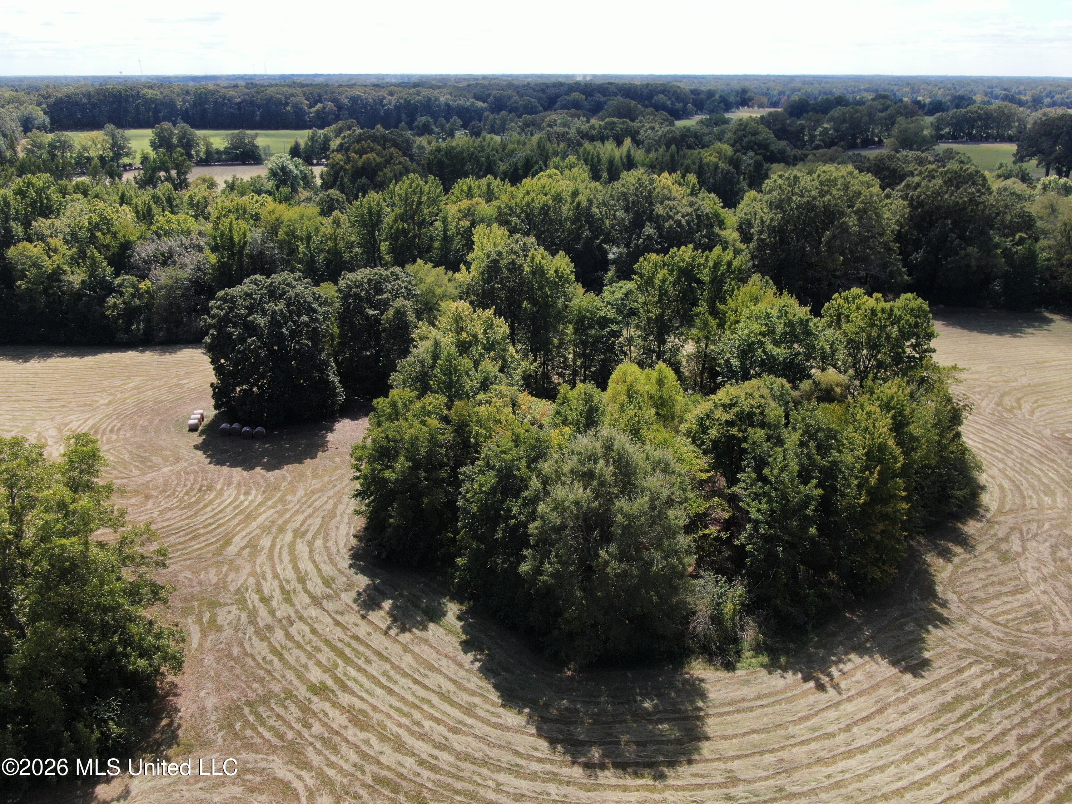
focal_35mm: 24
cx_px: 536
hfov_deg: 71.6
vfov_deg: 56.8
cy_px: 402
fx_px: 743
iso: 100
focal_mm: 4.39
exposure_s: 1/800
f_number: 2.8
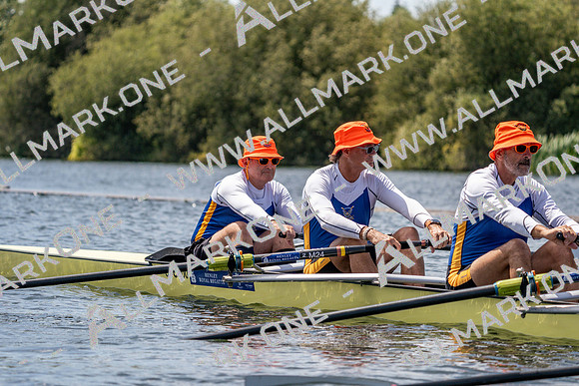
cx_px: 290
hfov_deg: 10.3
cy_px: 193
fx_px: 3217
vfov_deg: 6.9
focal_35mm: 200
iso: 250
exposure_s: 1/2000
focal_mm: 200
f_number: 5.6
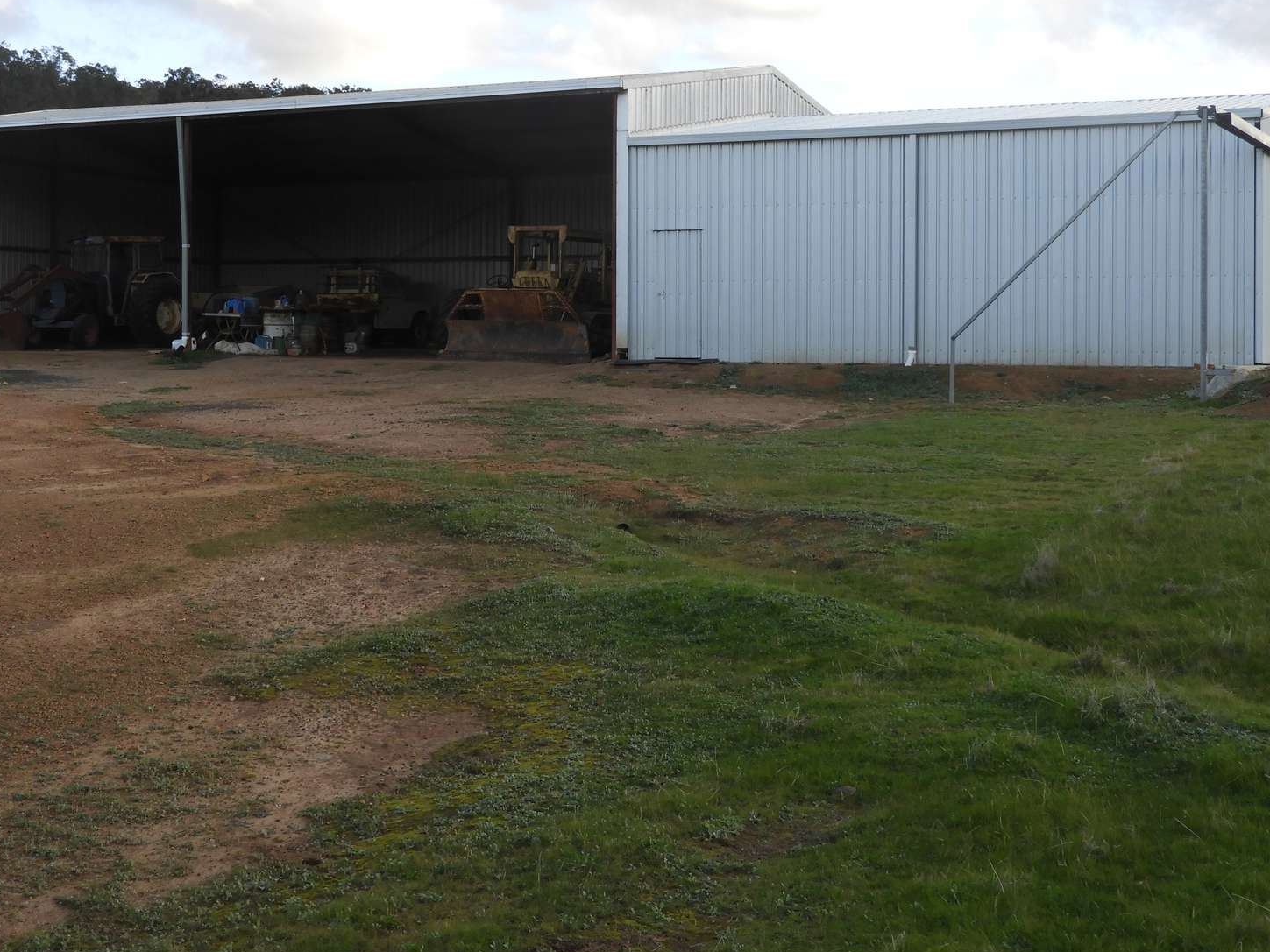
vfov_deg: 27.4
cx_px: 611
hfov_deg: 36.2
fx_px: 1945
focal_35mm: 53
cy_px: 327
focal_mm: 7.2
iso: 100
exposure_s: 1/320
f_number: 3.8
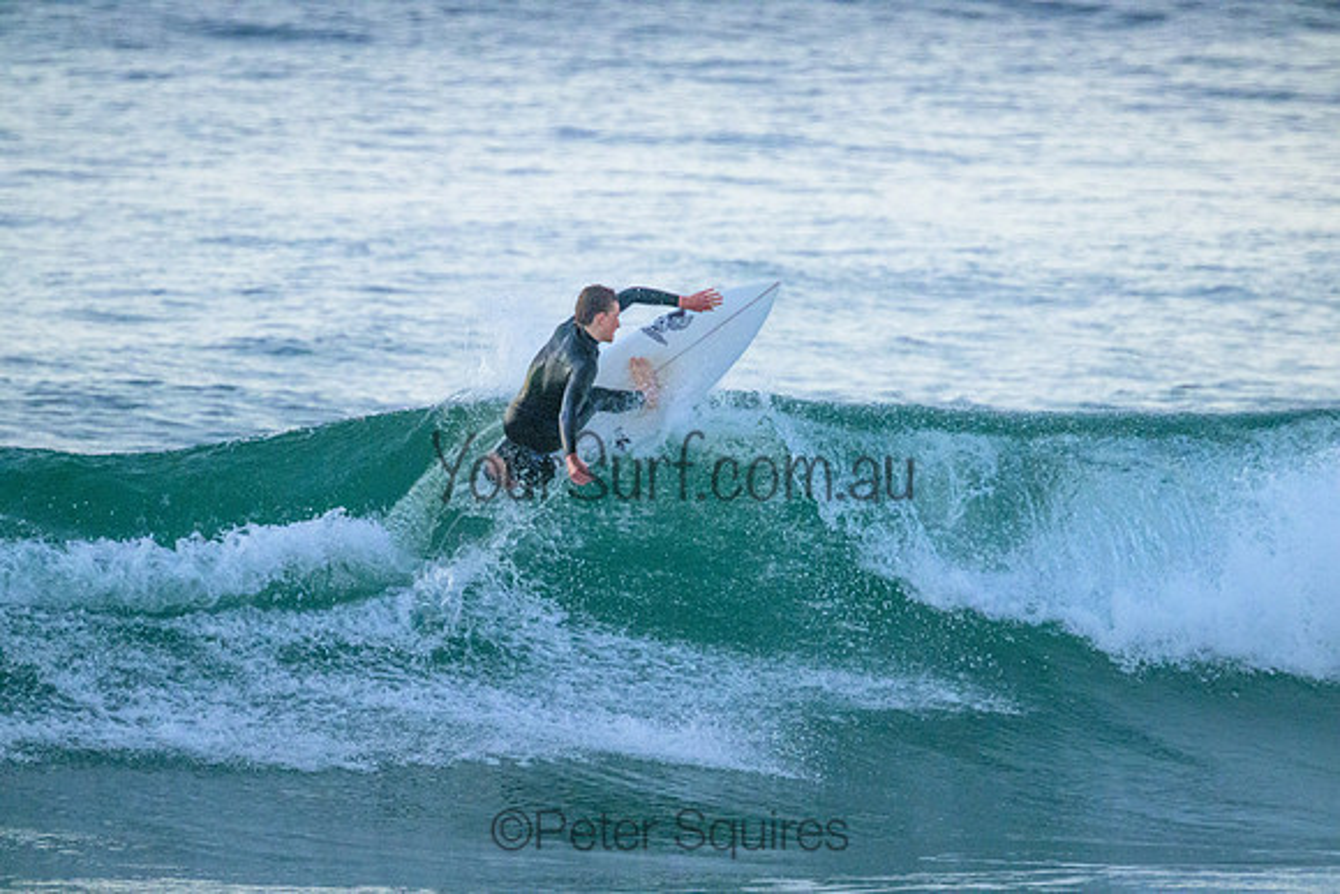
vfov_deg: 1.7
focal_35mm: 800
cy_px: 447
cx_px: 670
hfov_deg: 2.6
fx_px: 29783
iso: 12800
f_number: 11
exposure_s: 1/1600
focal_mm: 800
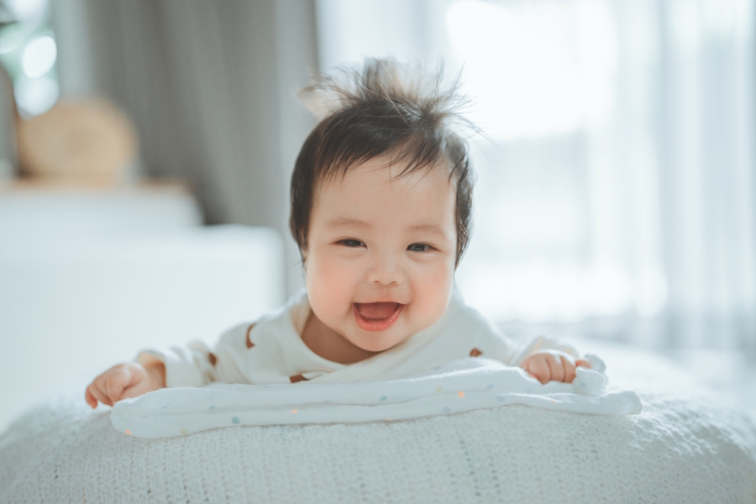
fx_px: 1050
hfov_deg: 39.6
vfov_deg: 27.0
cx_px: 378
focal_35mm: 50
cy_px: 252
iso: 500
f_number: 1.4
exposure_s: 1/125
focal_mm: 50
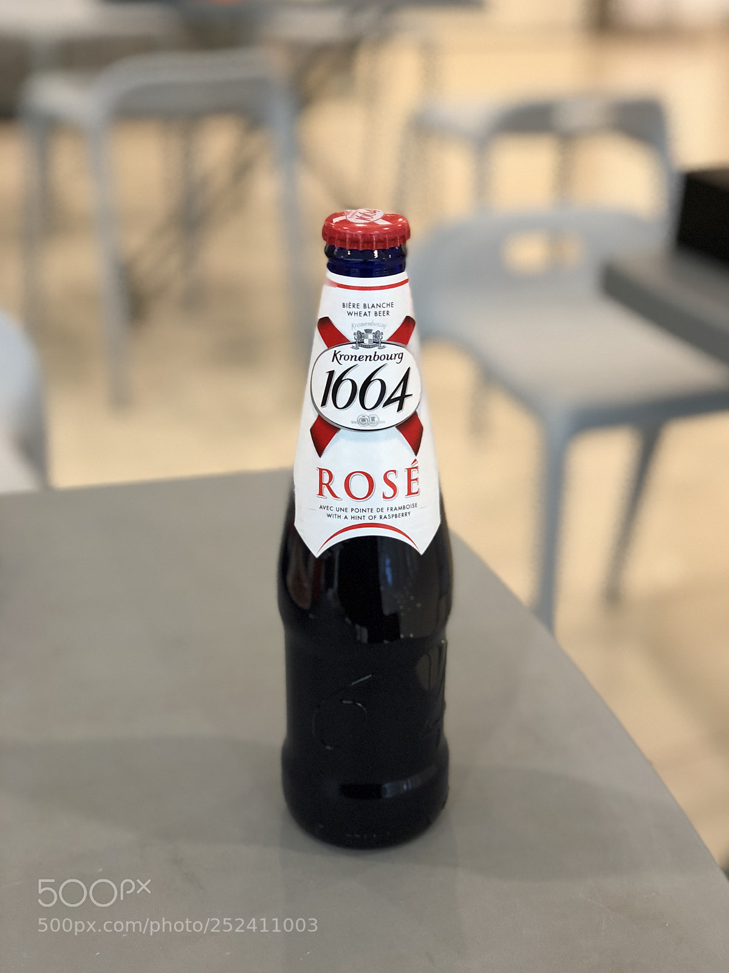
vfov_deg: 36.8
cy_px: 486
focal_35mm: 52
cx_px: 364
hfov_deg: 28.0
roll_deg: -3.3
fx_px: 1460
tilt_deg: -24.3
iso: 125
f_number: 2.4
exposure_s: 1/33
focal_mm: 6
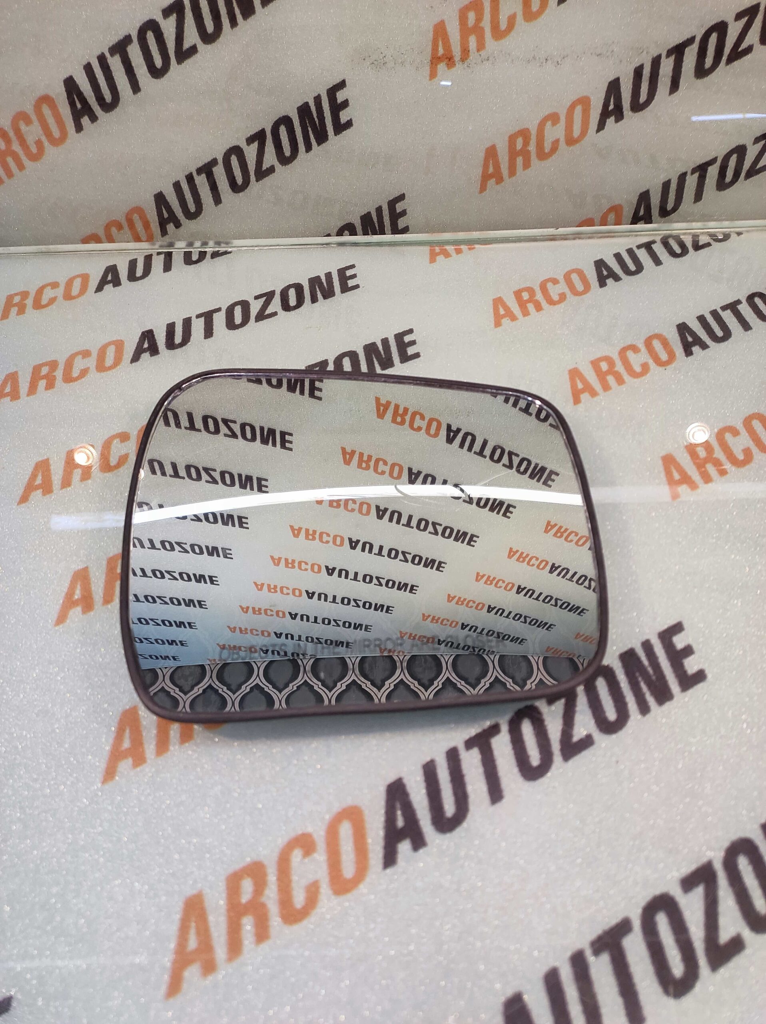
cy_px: 512
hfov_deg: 74.7
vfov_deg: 91.1
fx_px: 502
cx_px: 383
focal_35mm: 17
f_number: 1.79
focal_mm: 4.74
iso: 225
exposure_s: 1/50
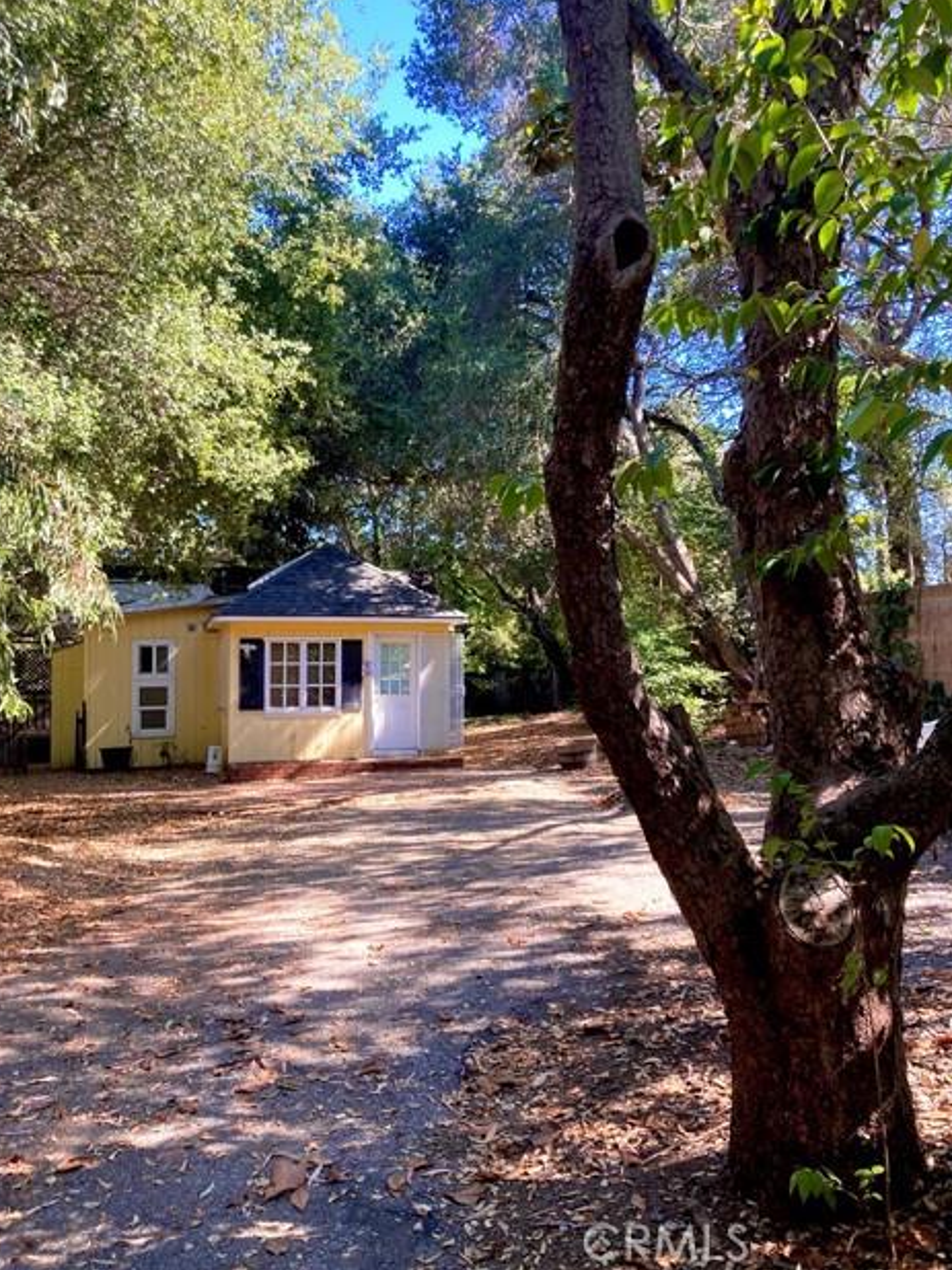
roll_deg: +1.1
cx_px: 461
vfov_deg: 61.7
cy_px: 614
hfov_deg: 48.2
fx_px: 1064
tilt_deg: +1.8
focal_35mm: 29
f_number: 1.8
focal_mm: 3.99
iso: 25
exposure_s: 1/121
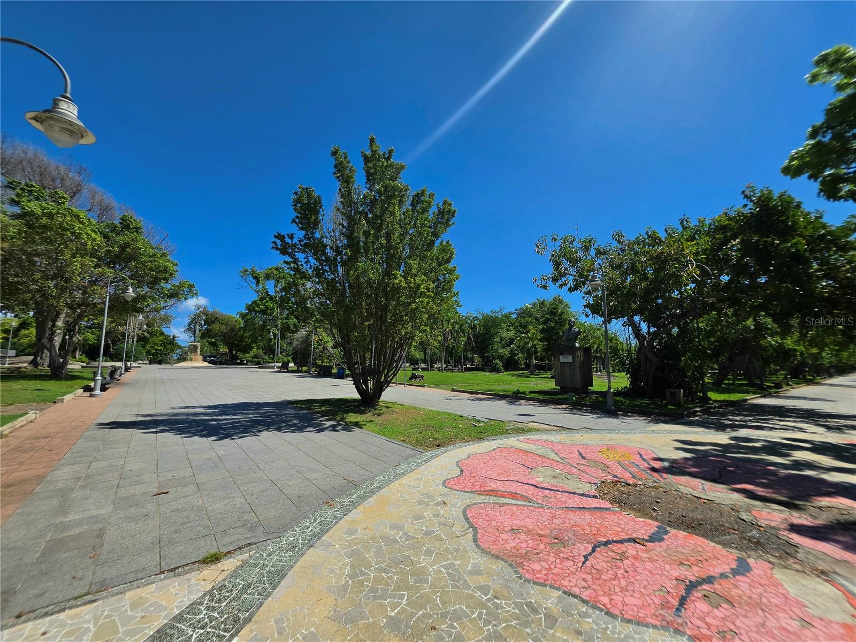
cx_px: 428
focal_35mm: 13
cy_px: 321
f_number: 1.9
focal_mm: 2.2
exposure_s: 1/2500
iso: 32
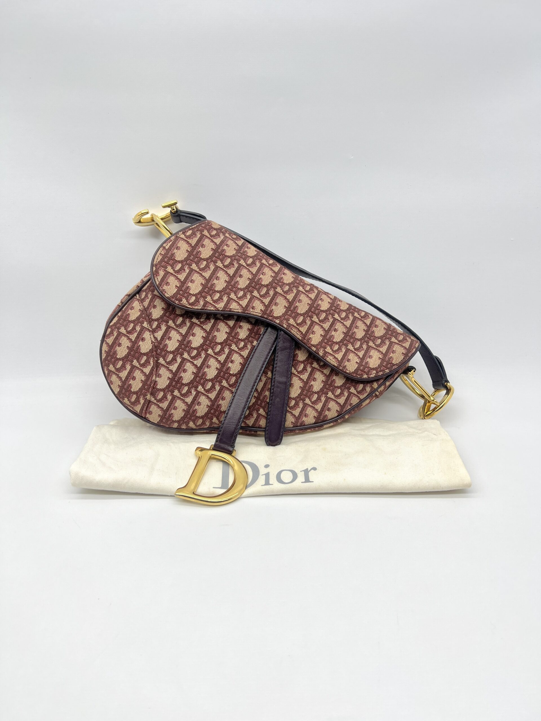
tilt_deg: -23.5
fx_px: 542
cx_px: 270
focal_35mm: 26
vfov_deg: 67.3
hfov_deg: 53.1
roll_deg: +0.2
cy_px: 360
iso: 32
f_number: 1.5
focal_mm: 5.7
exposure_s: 1/136
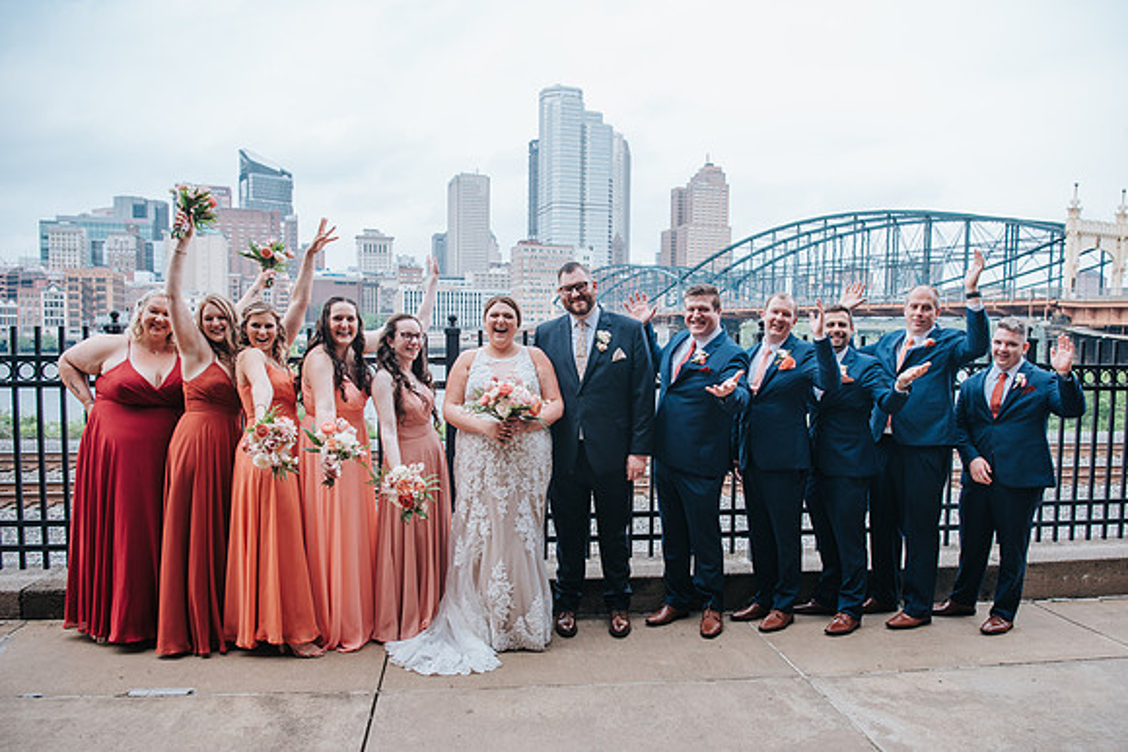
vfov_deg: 50.2
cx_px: 596
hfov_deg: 70.2
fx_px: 802
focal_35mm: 26
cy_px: 397
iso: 140
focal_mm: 24
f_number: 4
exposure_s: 1/320
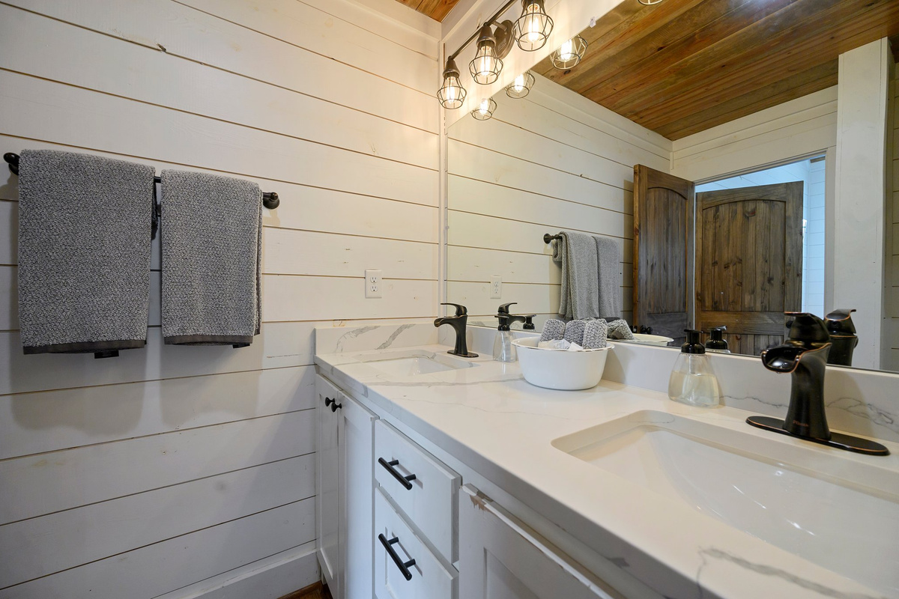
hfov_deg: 104.3
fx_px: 350
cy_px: 300
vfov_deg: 81.2
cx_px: 450
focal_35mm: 14
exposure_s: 1/50
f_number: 6.3
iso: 500
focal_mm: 14
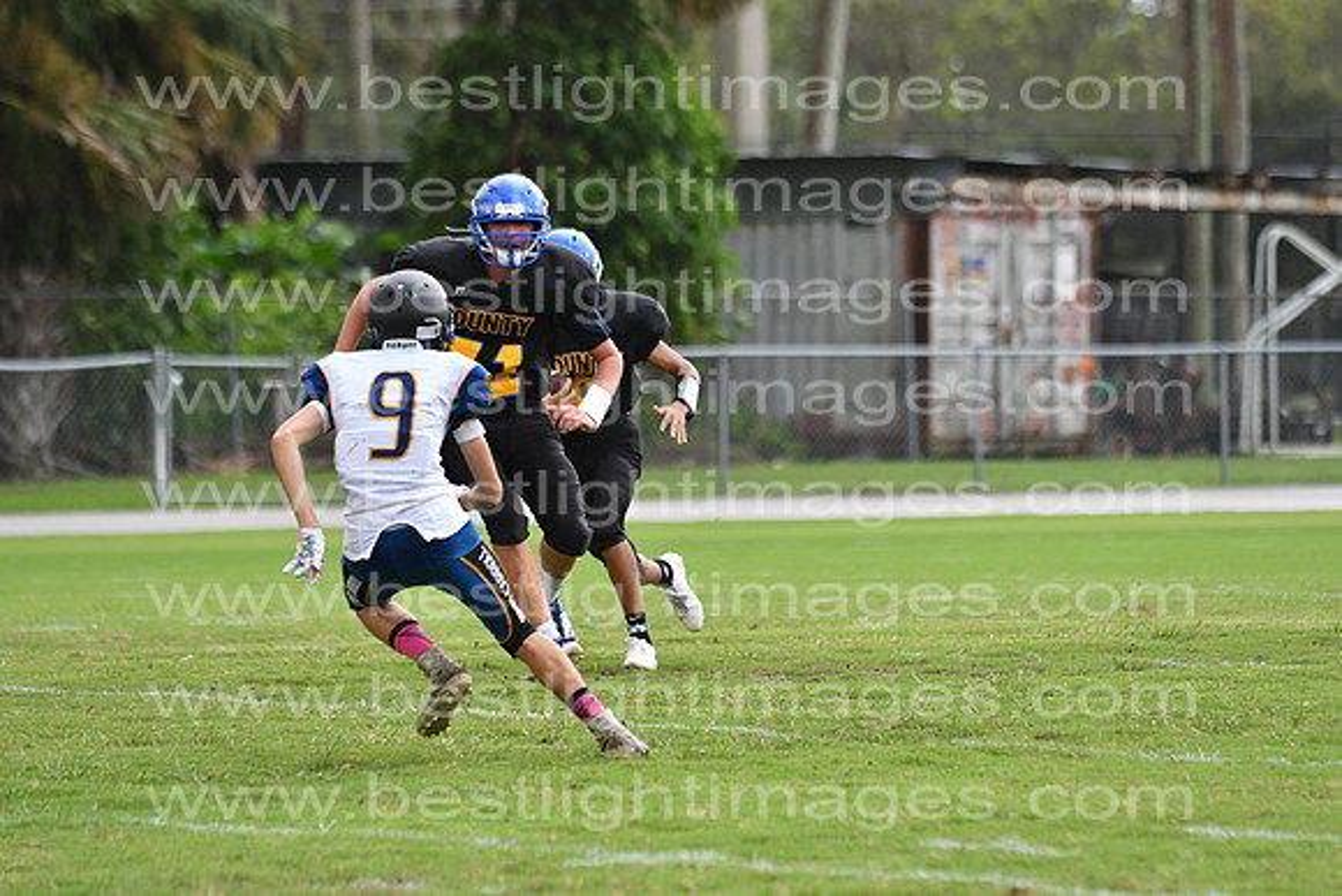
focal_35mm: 210
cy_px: 448
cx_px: 671
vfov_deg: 6.5
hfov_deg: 9.8
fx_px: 7830
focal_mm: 140
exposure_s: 1/1250
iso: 1000
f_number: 3.5
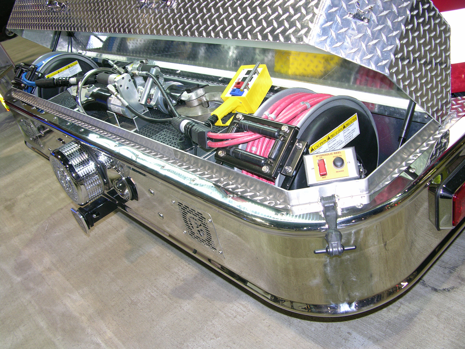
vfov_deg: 40.7
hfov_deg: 52.6
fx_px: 470
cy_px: 174
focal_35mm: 35
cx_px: 232
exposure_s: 1/30
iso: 100
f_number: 2.8
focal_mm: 8.9
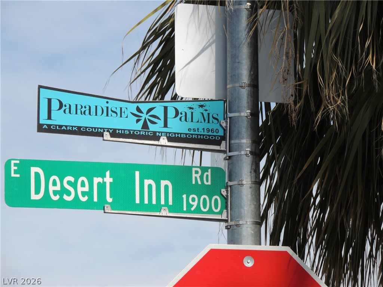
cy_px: 144
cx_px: 192
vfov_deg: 5.4
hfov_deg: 7.2
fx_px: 3043
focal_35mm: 275
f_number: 4.7
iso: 100
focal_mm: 49
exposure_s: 1/640
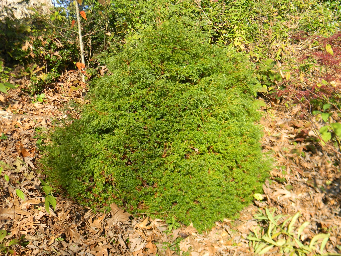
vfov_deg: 26.1
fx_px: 552
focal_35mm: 56
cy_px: 128
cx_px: 170
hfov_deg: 34.3
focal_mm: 10.1
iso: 80
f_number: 4.1
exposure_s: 1/198
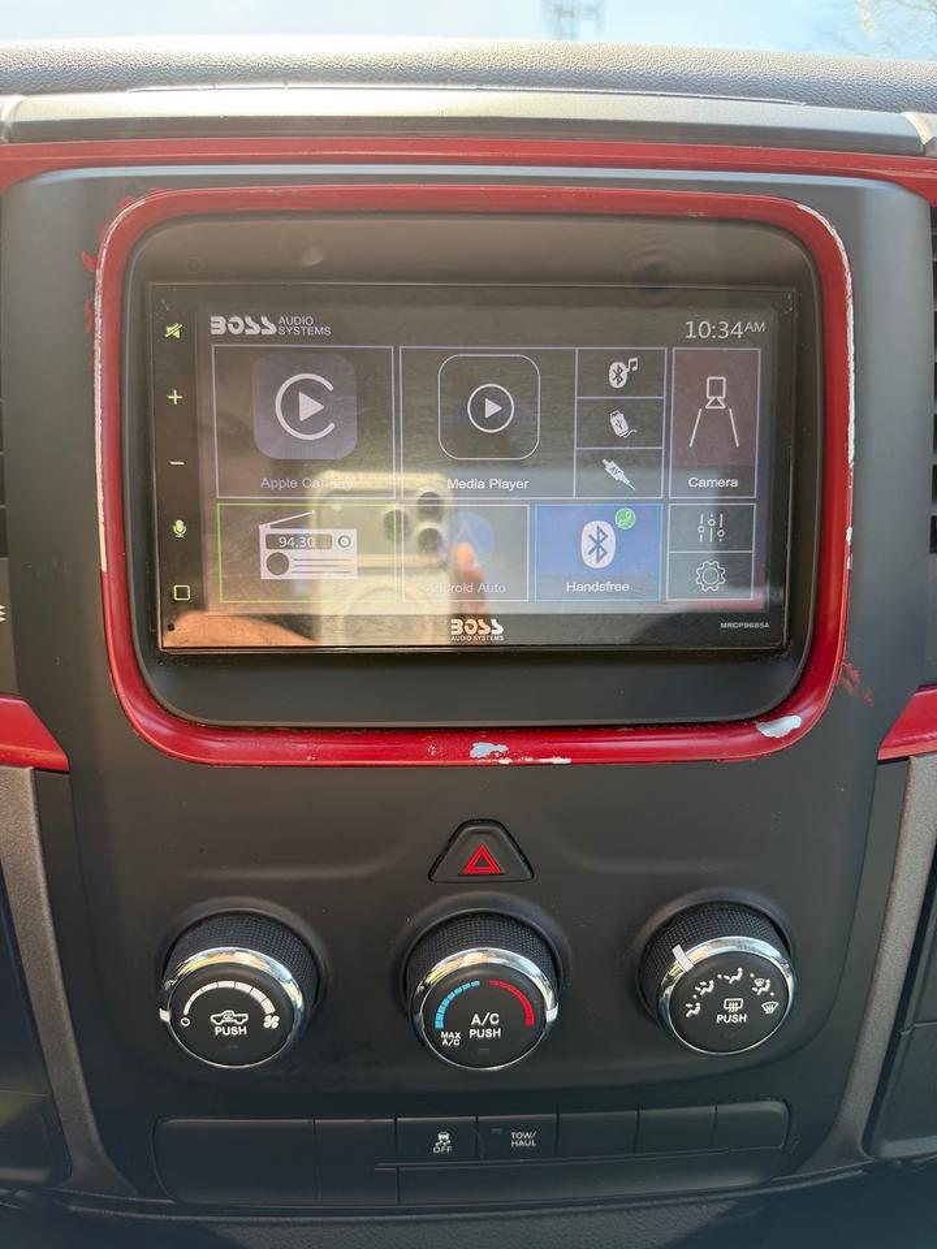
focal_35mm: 24
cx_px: 468
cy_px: 624
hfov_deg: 56.8
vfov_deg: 71.6
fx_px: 866
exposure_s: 1/211
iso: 80
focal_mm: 6.76
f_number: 1.78
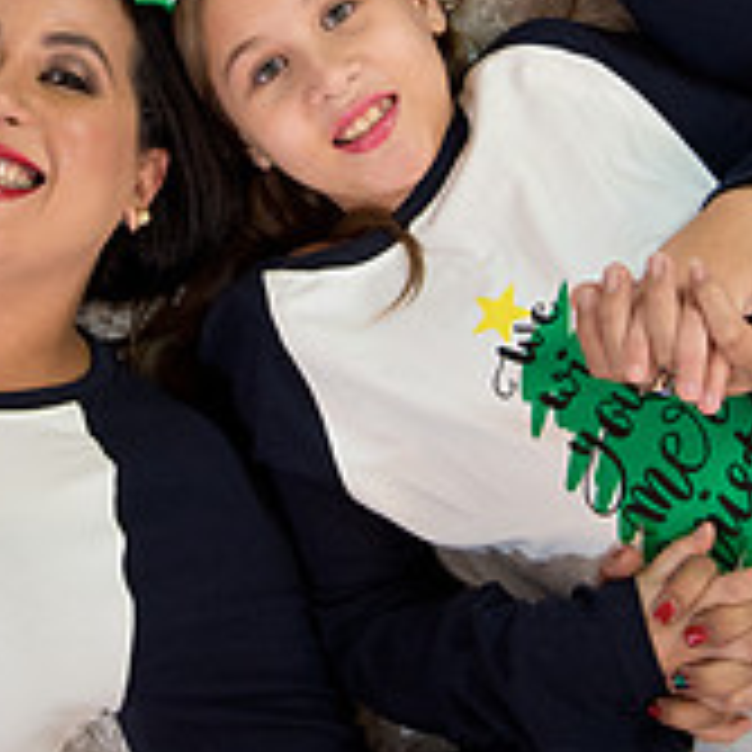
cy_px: -81
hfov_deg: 15.2
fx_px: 2802
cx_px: 217
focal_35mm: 114
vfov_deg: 14.9
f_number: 4.5
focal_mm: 35
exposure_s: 1/100
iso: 1000
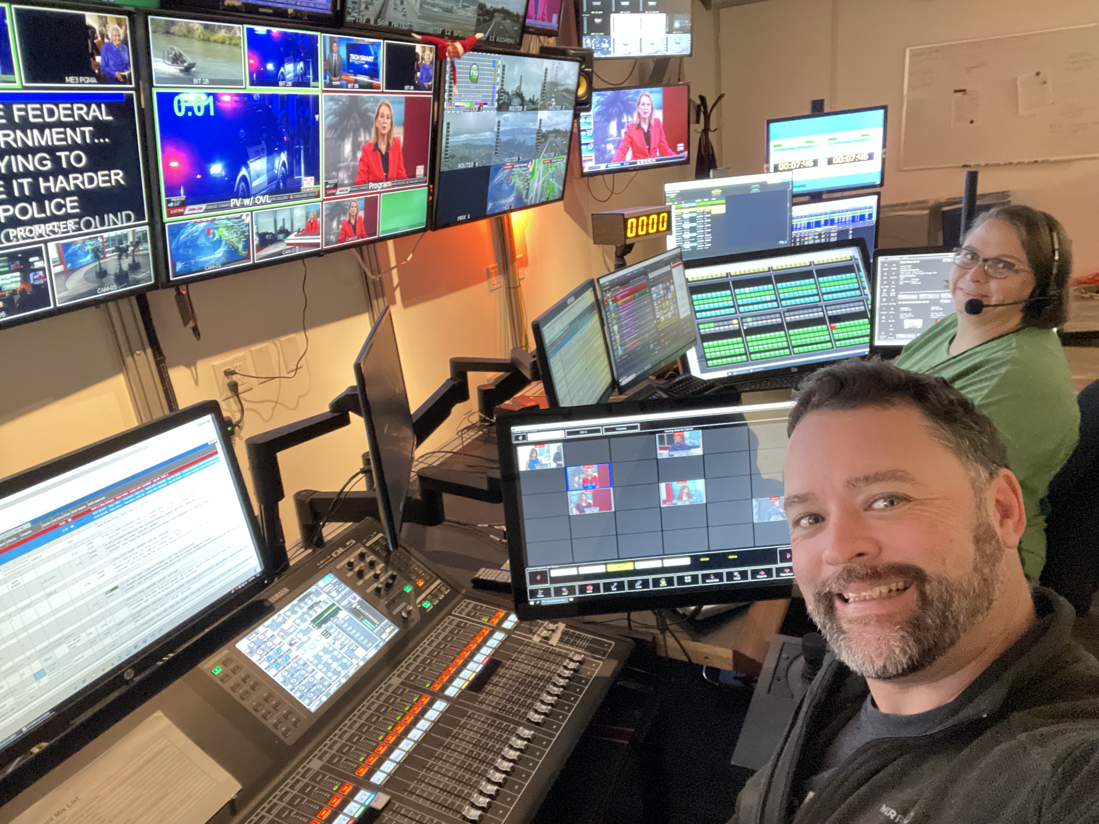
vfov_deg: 58.9
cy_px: 412
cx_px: 550
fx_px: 730
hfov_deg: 73.9
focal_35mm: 23
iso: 800
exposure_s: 1/20
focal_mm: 2.71
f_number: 2.2
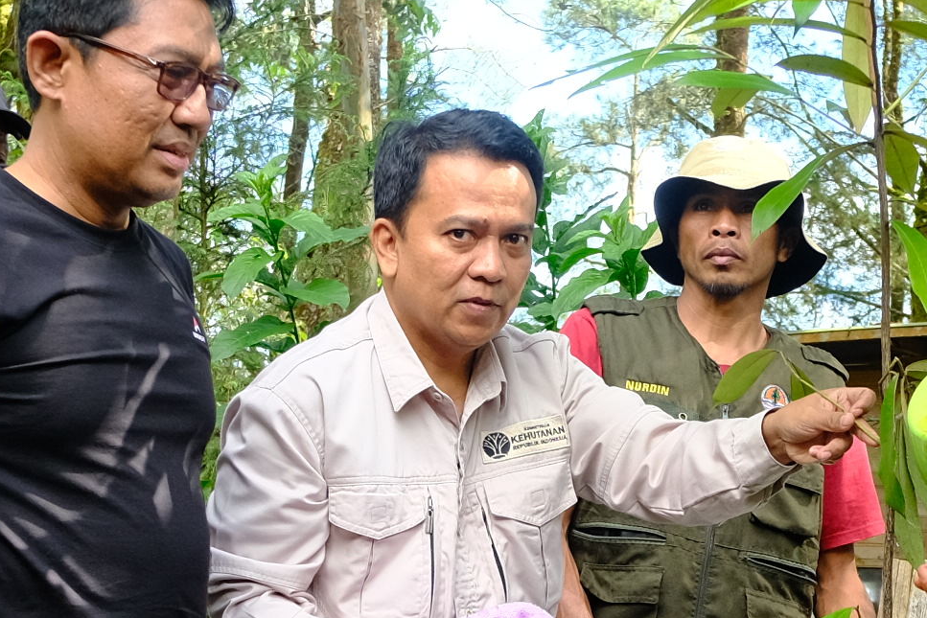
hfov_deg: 19.3
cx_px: 682
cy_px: 605
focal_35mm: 105
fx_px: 2704
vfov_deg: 12.9
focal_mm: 15
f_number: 3.5
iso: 400
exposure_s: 1/250
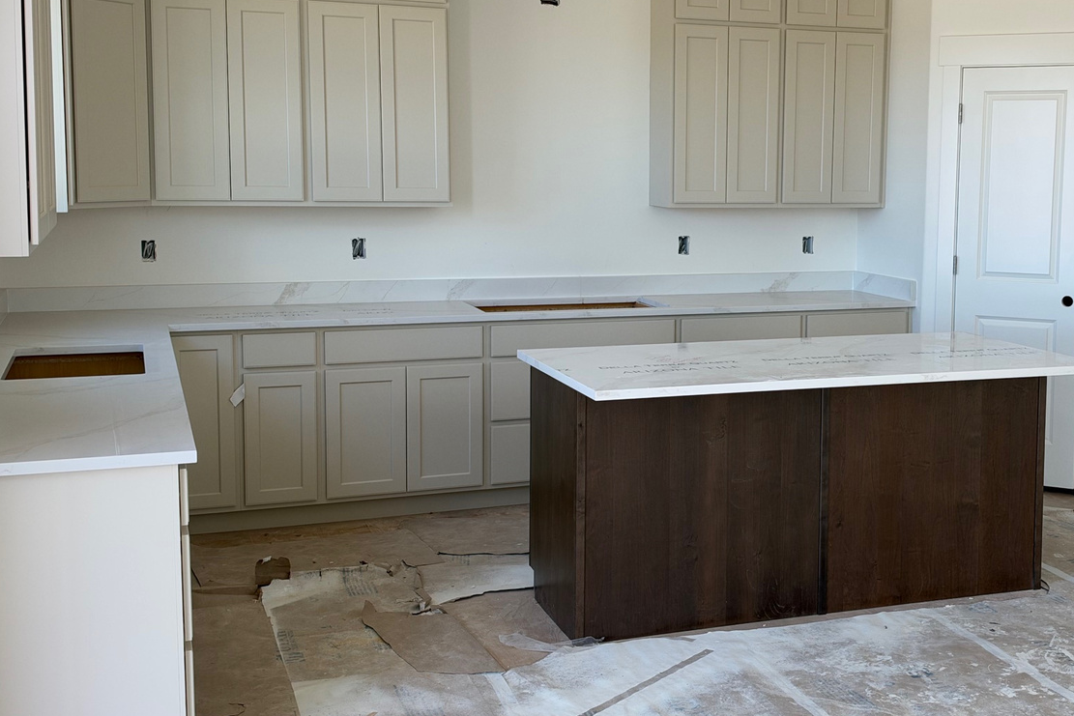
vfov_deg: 29.2
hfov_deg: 42.0
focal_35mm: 46
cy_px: 302
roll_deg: -0.4
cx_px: 740
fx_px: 1372
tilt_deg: -6.1
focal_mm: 6.93
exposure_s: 1/121
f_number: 1.8
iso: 80
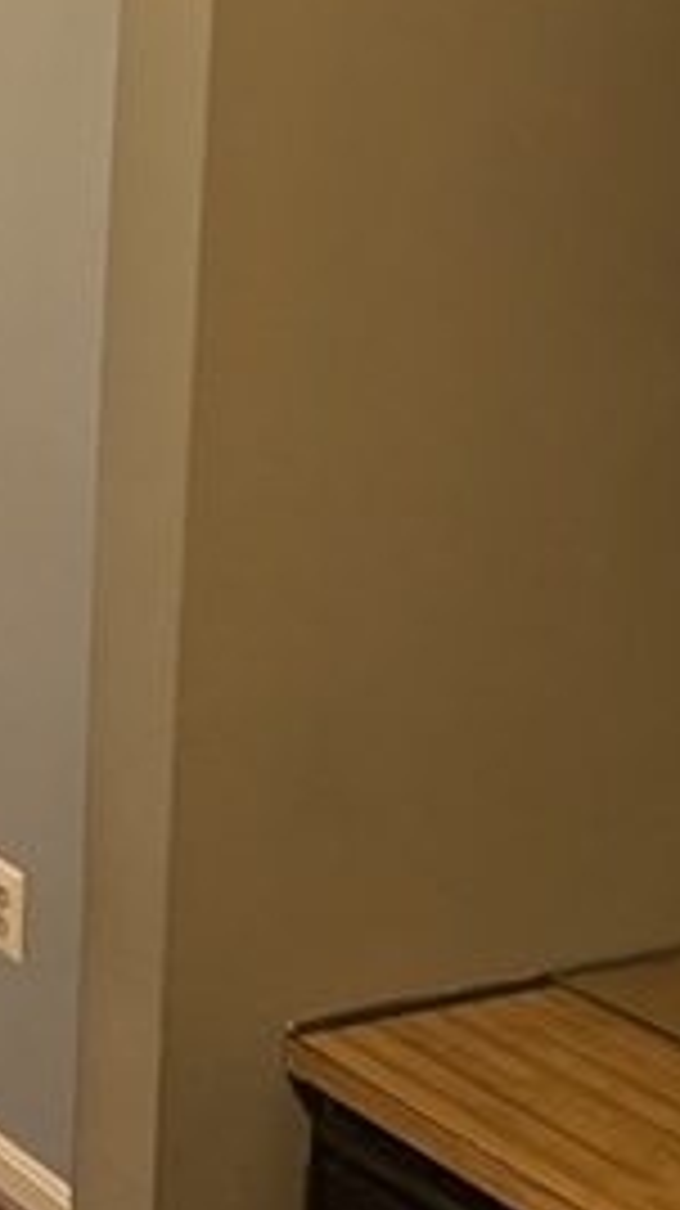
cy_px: 373
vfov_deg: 26.0
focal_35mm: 81
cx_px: -536
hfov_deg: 13.4
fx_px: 2601
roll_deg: +0.0
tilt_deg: -11.4
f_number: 1.6
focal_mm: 5.96
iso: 320
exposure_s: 1/60
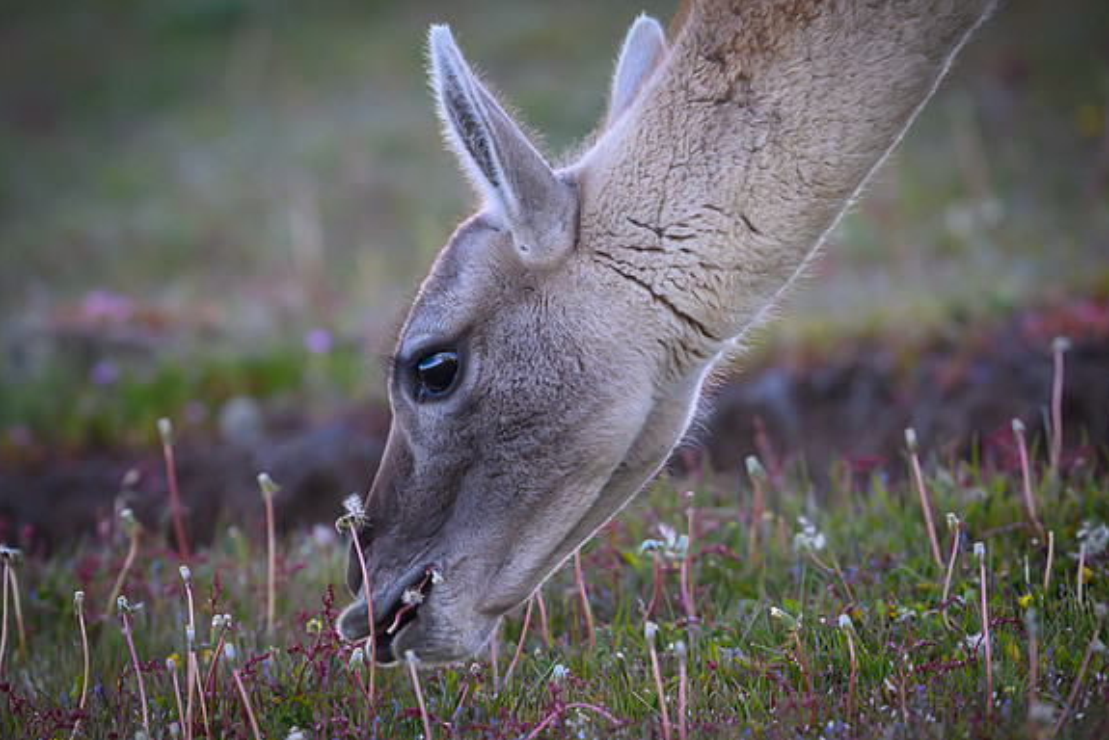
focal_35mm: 621
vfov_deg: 2.2
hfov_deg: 3.3
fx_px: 19139
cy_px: 408
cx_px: 554
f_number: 5.6
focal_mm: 560
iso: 1600
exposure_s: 1/800
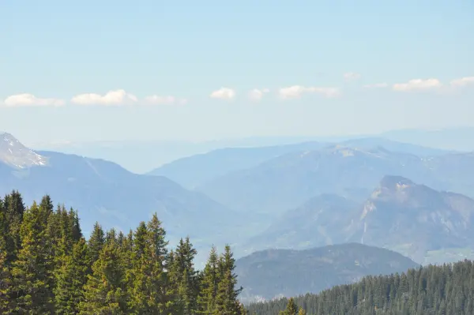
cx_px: 237
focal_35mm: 120
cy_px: 158
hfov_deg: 17.1
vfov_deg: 11.4
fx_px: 1579
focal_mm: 80
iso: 800
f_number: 13
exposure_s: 1/640
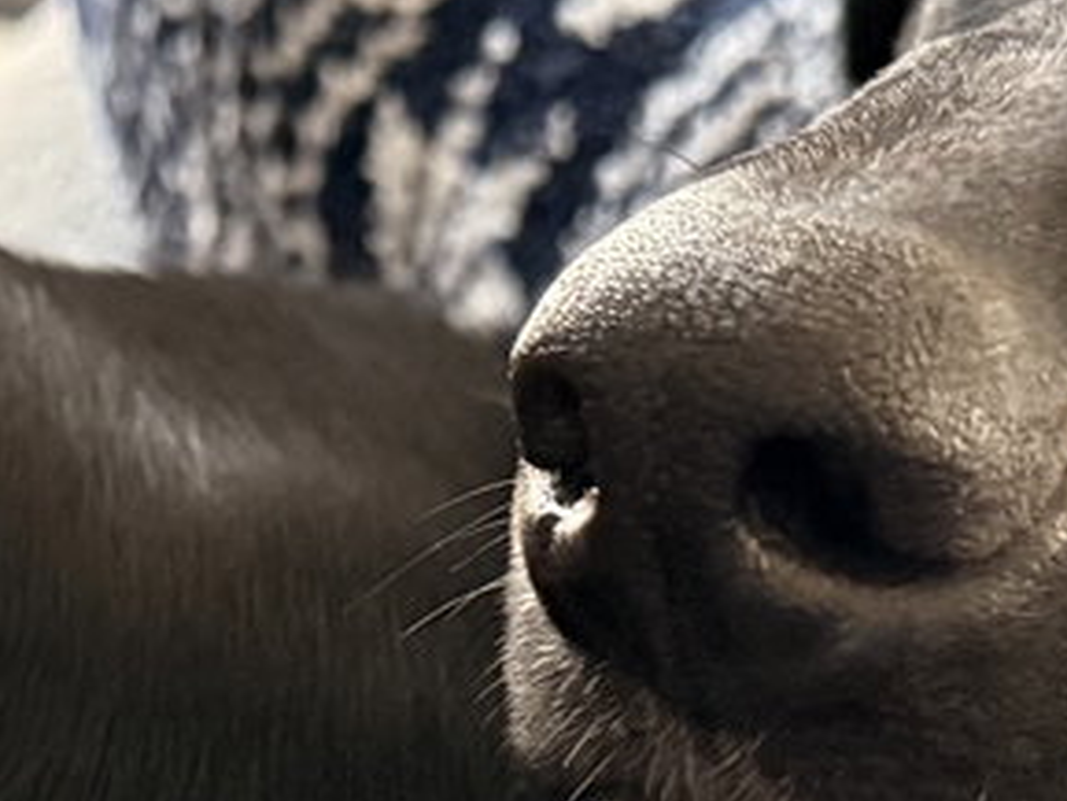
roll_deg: +10.0
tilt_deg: -37.3
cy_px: 923
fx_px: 4101
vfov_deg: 11.0
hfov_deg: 14.6
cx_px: -7
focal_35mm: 133
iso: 640
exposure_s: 1/60
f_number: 1.78
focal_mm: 6.76
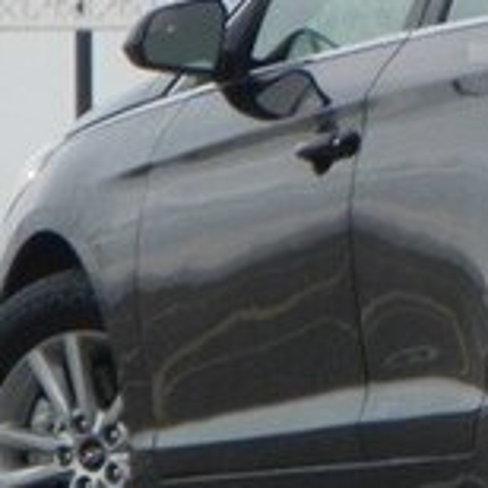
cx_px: 792
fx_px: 25663
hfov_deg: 1.1
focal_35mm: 1609
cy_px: 90
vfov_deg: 1.1
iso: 400
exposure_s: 1/33.6
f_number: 5
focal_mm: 75.7
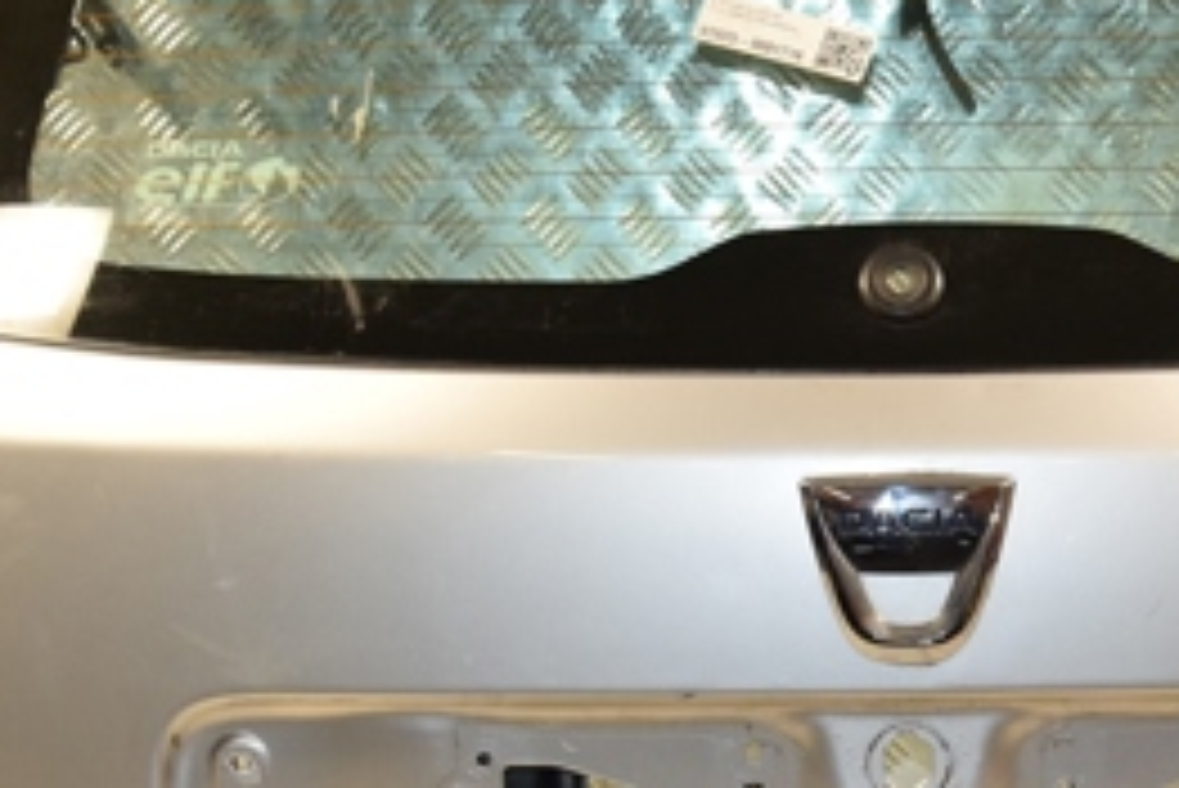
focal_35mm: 117
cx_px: 940
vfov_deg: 11.7
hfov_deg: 17.3
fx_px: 3834
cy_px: 558
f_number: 5.6
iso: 800
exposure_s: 1/200
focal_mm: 32
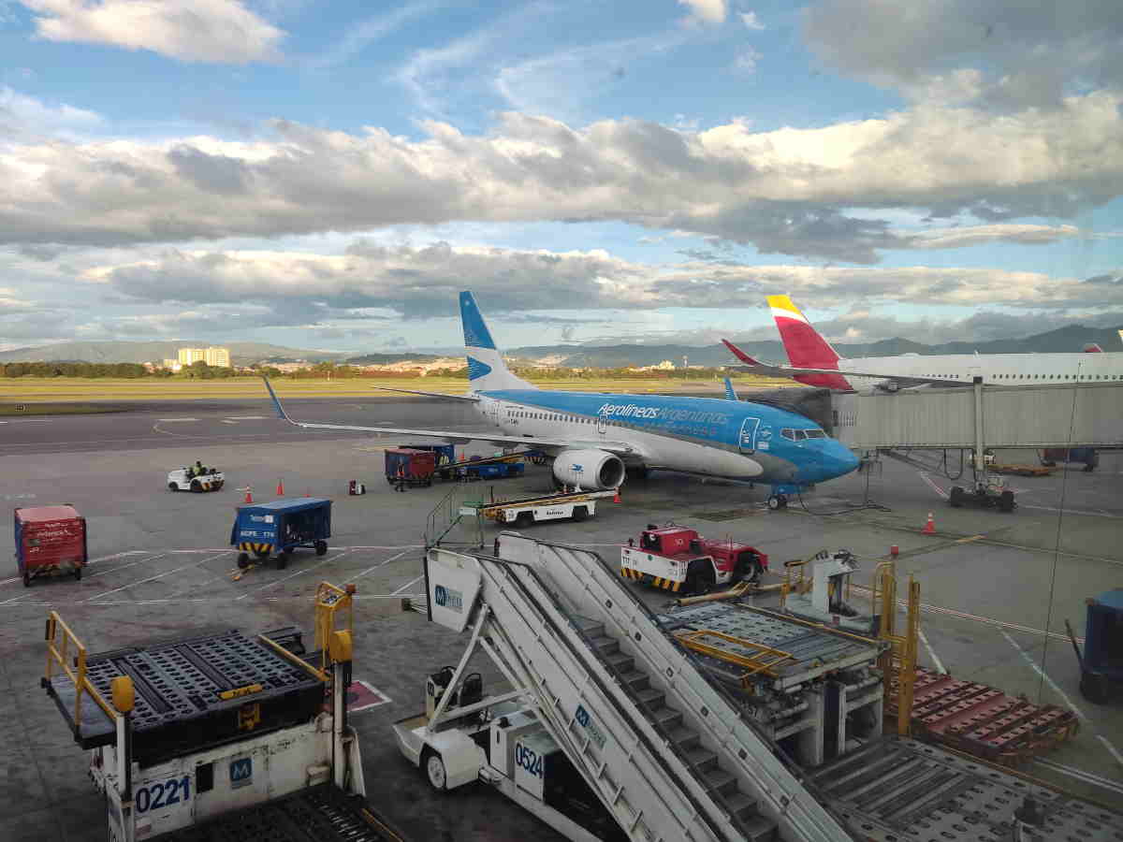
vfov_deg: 54.9
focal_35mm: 25
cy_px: 421
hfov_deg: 69.4
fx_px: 811
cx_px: 562
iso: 50
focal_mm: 4.71
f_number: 1.79
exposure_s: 1/228
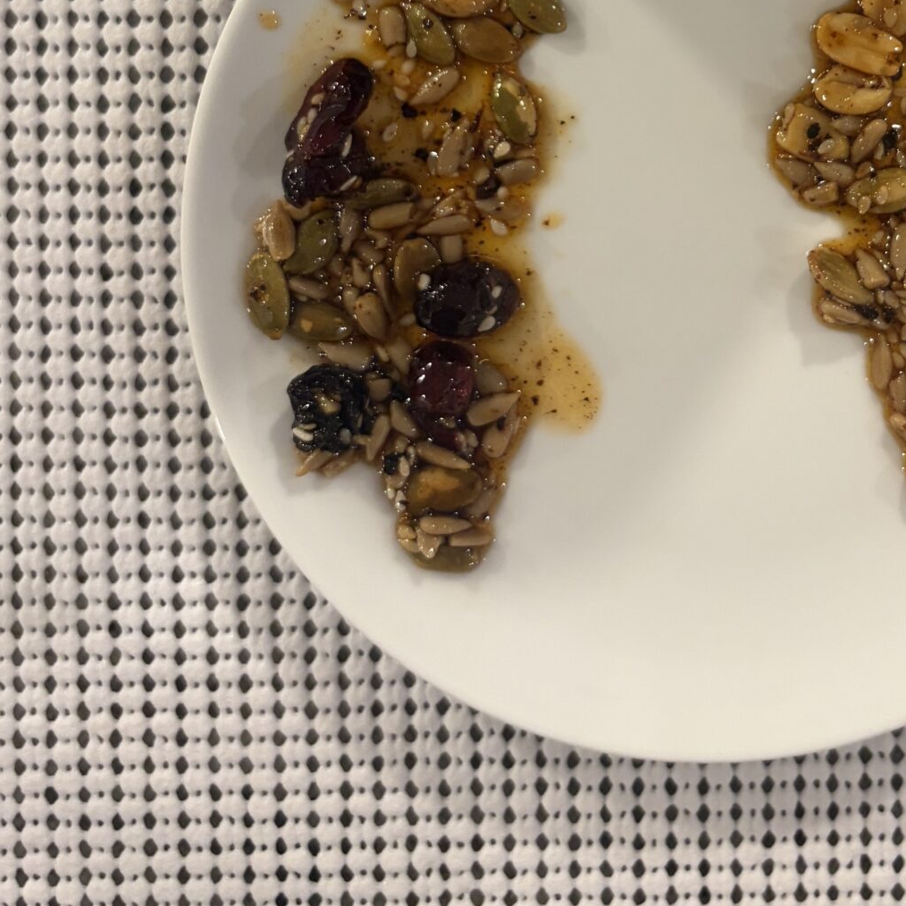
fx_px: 1717
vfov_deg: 27.7
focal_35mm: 58
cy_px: -10
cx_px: 697
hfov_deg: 29.0
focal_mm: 5.96
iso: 160
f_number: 1.6
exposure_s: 1/60
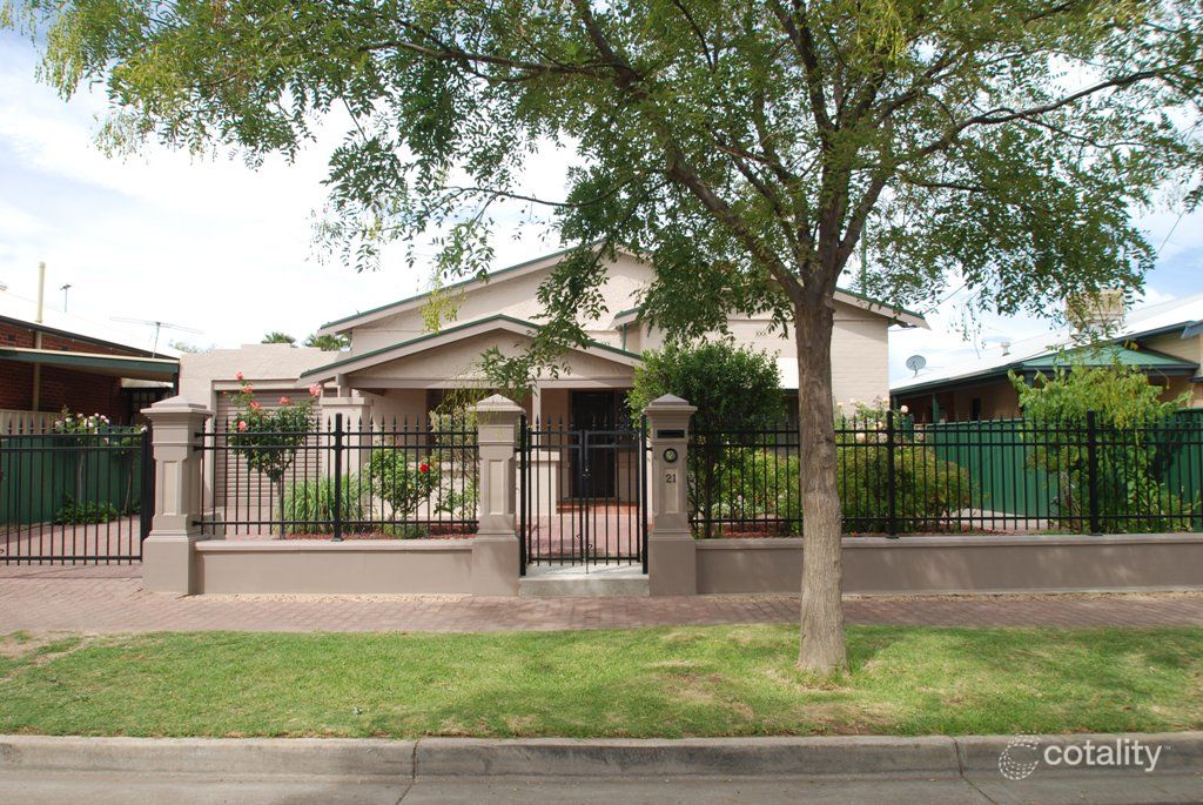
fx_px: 753
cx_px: 602
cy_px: 402
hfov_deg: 77.3
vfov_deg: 56.3
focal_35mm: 22
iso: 100
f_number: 7.1
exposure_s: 1/200
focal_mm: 15
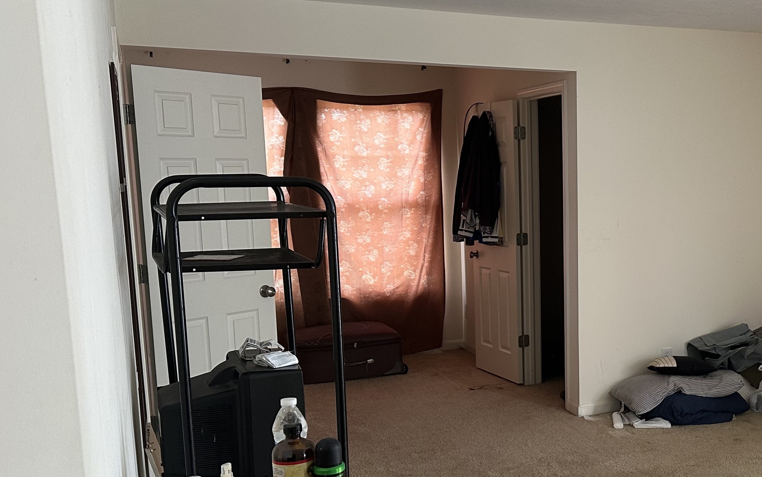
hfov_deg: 44.2
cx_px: 600
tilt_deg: -8.6
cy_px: 320
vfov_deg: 29.7
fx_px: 893
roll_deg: +0.1
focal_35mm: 43
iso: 200
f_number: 1.78
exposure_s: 1/60
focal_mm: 6.86
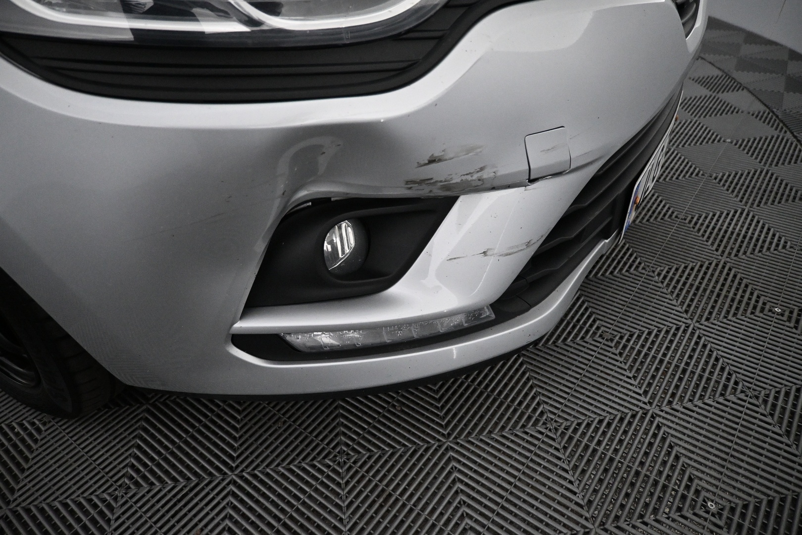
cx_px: 401
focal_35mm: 24
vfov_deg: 53.1
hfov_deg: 73.7
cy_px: 268
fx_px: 535
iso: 4000
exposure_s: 1/320
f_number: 3.5
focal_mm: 16
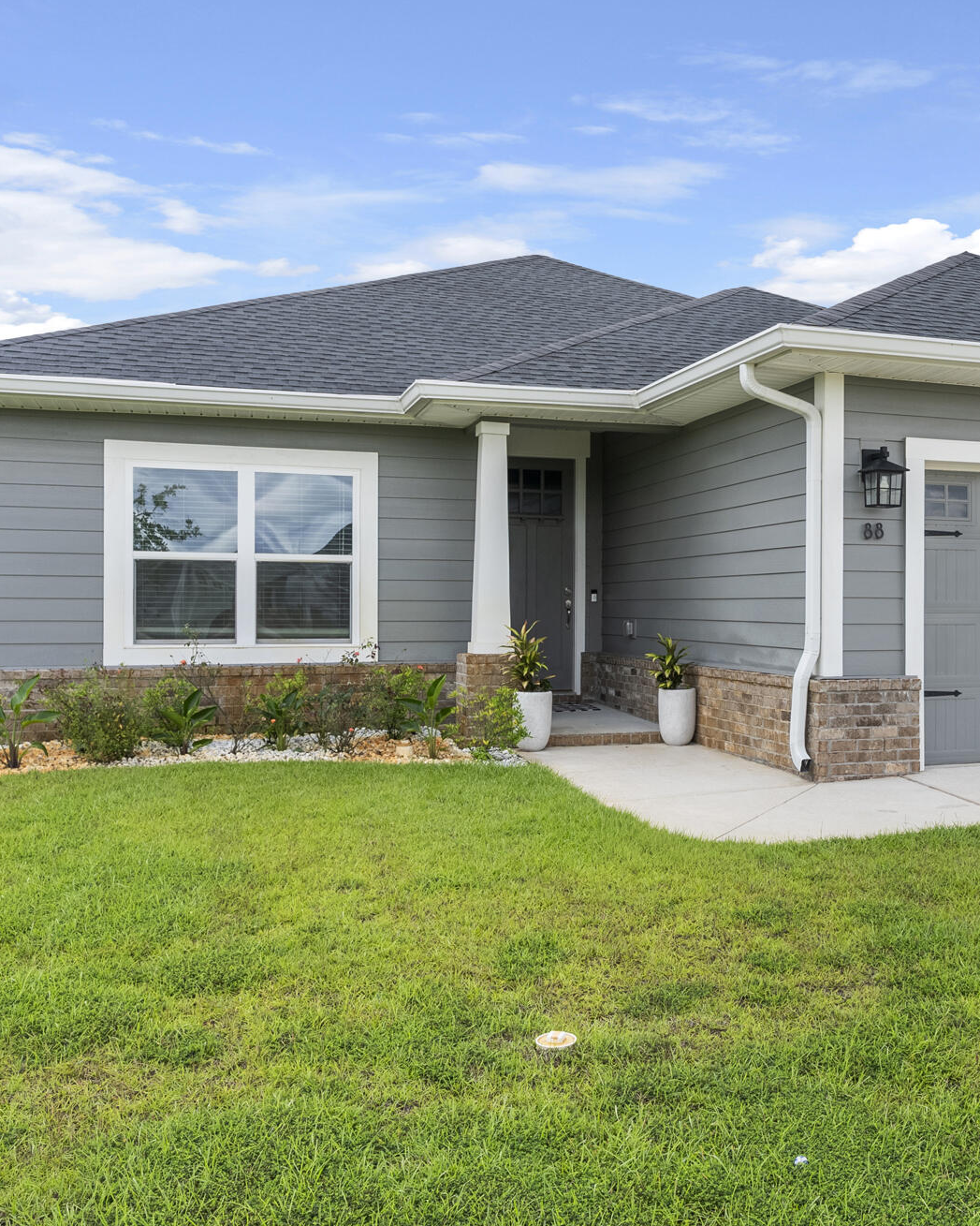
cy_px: 615
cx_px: 709
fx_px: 1197
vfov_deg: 54.2
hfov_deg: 43.4
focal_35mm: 33
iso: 320
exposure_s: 1/800
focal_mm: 23
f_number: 5.6
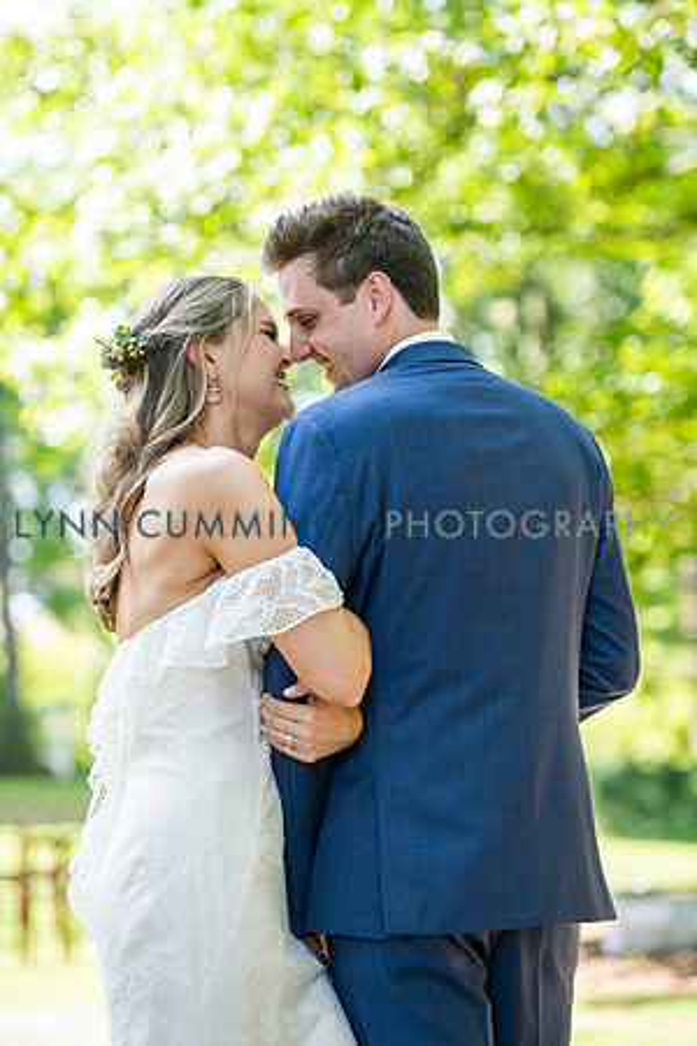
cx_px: 348
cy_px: 523
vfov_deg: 18.6
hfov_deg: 12.5
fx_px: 3194
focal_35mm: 110
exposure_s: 1/1600
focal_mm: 110
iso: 1250
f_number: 3.2
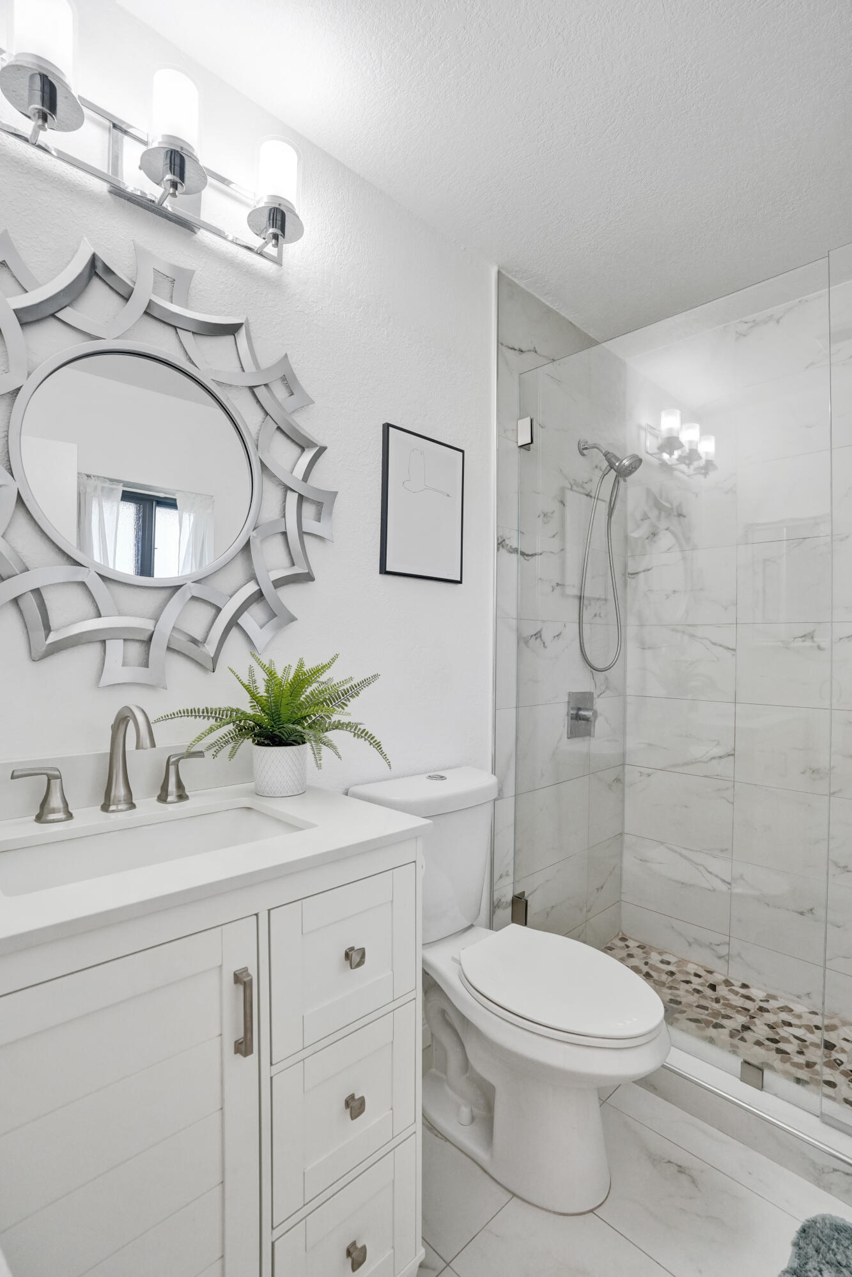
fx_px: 568
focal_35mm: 16
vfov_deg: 96.7
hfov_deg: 73.8
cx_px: 426
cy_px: 638
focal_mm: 16
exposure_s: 1/60
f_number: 5.6
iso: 1600
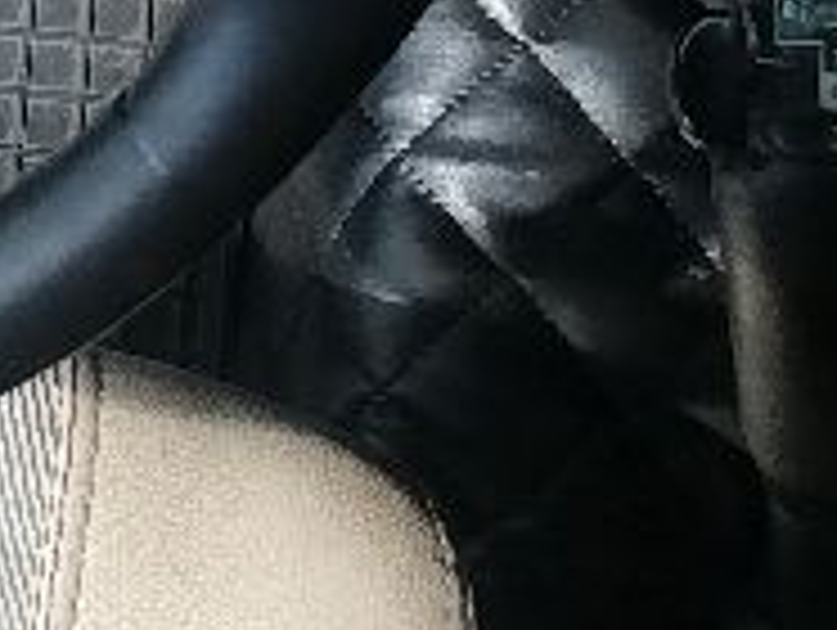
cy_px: -513
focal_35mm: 143
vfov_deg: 9.8
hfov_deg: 13.2
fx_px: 3462
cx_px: -297
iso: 50
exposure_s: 1/315
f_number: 1.8
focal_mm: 4.25
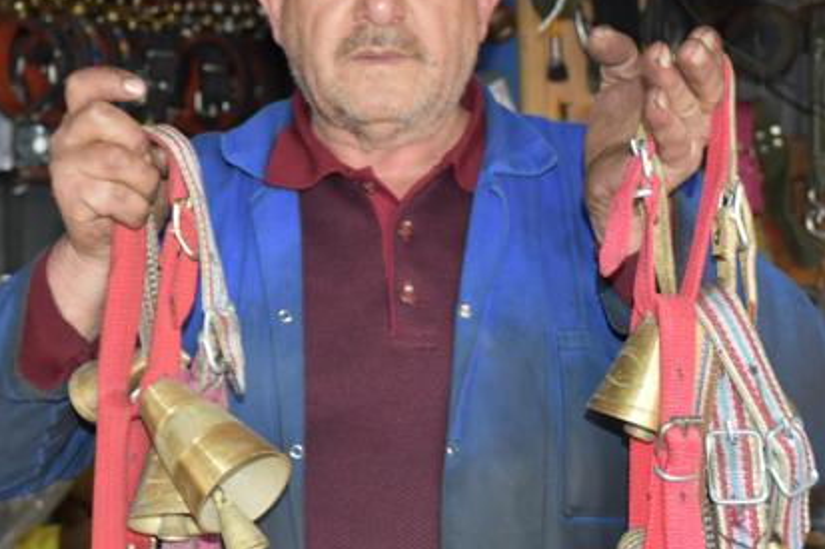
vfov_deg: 20.3
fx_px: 1535
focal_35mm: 67
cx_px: 325
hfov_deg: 30.0
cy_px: 224
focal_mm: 30
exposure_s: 1/60
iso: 1100
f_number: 4
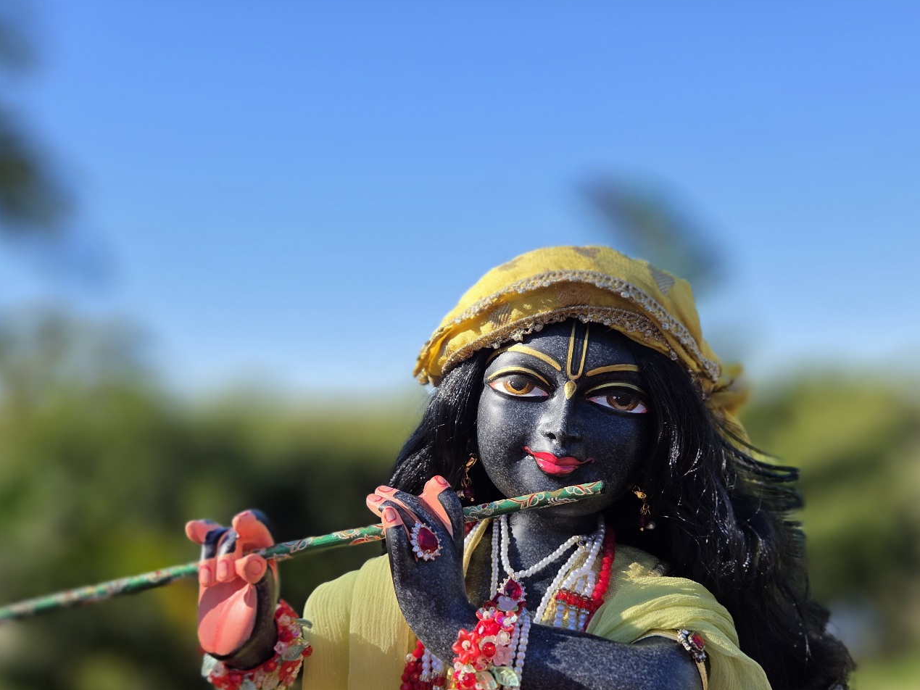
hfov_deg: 61.6
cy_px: 425
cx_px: 497
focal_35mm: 29
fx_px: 771
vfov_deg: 47.9
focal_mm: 5.4
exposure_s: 1/3333
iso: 80
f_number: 1.8
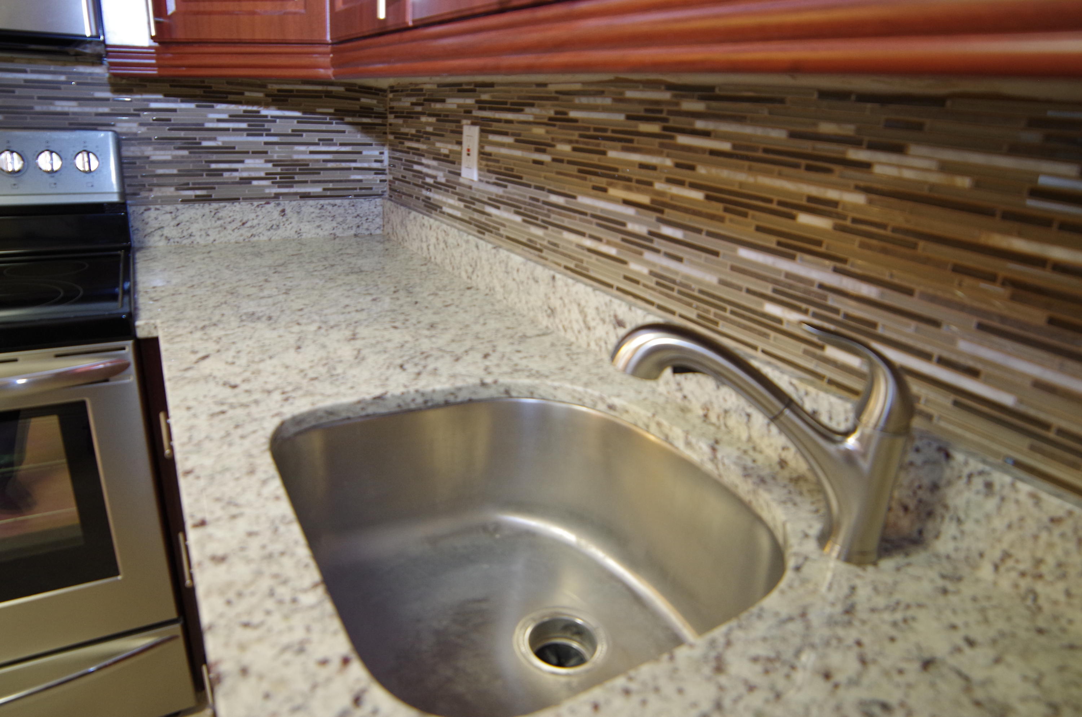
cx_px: 541
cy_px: 358
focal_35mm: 45
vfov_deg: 29.7
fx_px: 1350
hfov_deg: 43.7
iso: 800
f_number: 2.8
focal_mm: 30
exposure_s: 1/100
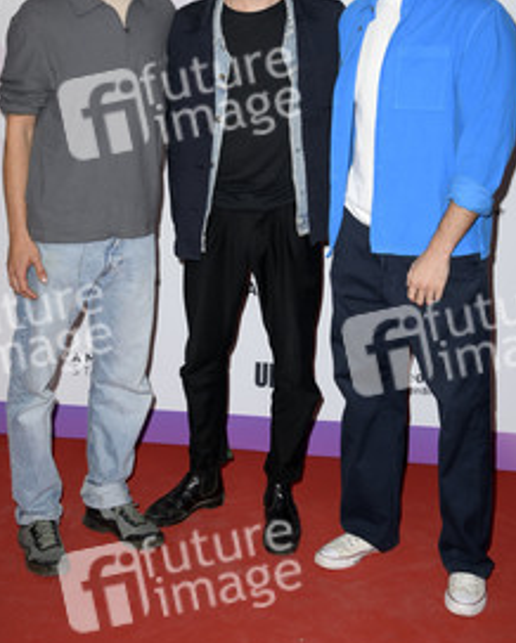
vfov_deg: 30.3
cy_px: 222
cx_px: 249
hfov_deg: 24.6
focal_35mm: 62
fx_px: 1182
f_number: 6.3
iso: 400
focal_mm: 45
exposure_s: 1/250
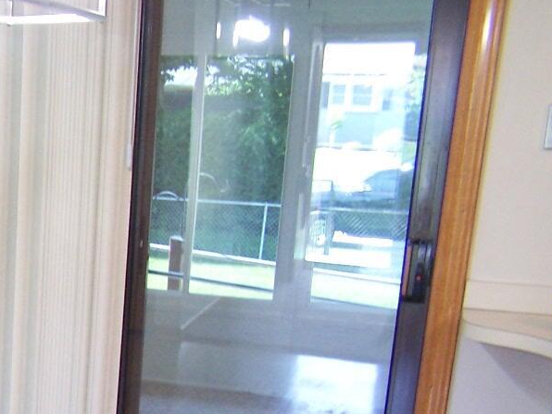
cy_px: 428
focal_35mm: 99
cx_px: -158
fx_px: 1579
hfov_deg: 18.5
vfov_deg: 14.7
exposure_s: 1/20
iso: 140
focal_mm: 6.3
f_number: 2.8
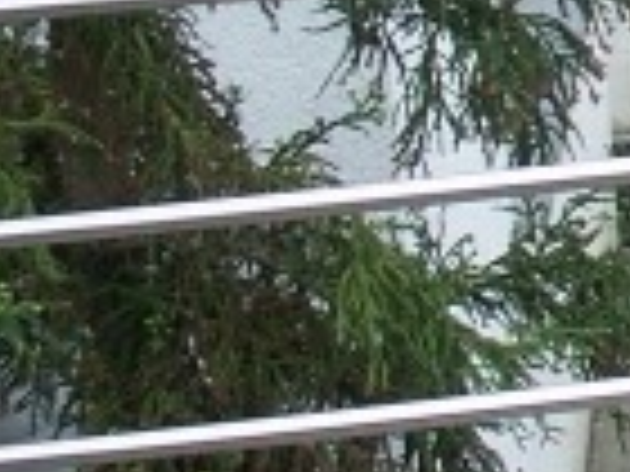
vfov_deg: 6.9
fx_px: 3840
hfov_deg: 8.2
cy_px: -279
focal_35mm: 211
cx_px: 1796
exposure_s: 1/100
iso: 50
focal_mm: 7.7
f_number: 3.5
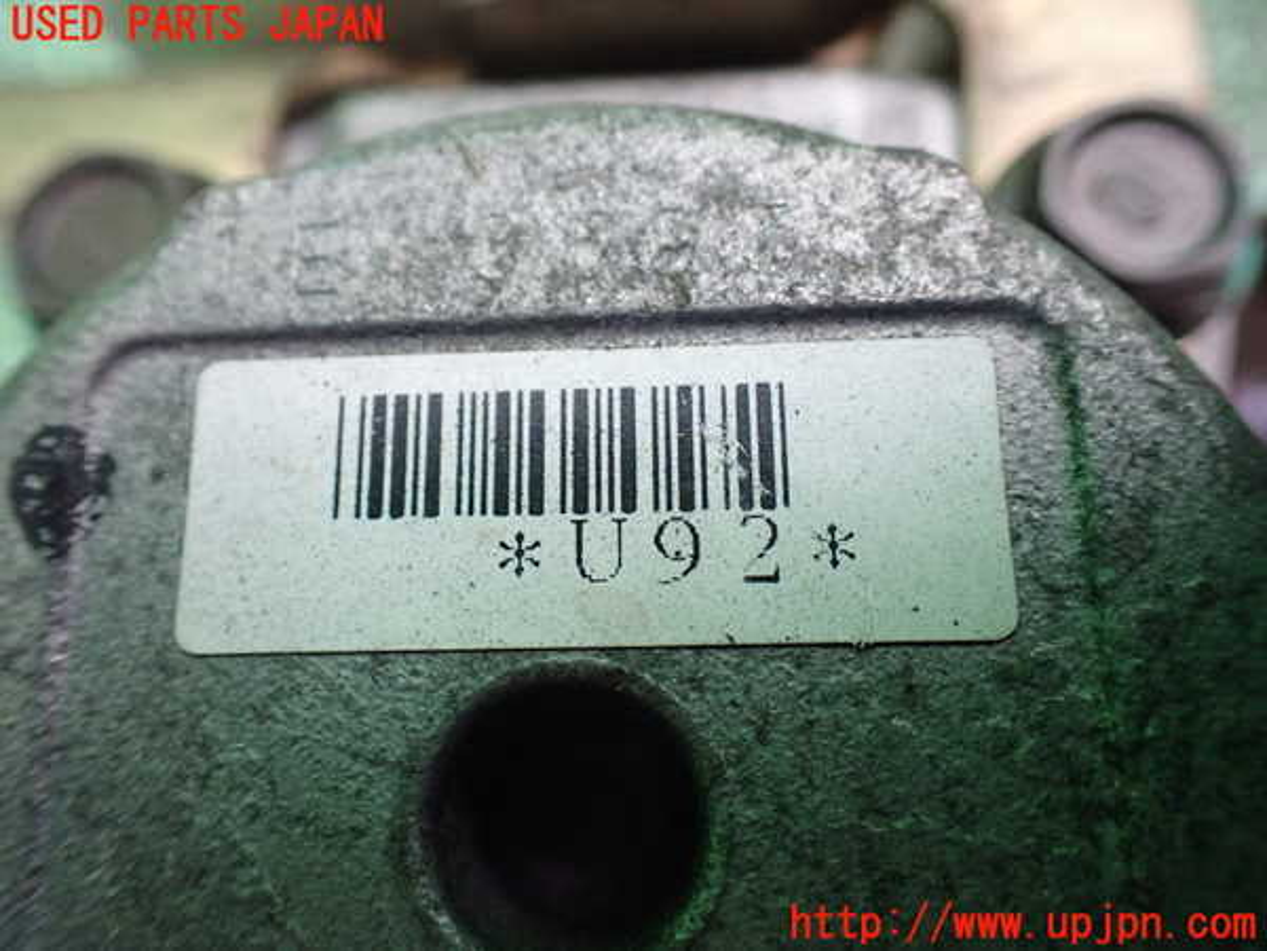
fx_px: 1098
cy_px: 476
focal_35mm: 30
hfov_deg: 60.0
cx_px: 634
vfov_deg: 46.8
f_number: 2.3
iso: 800
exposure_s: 1/40
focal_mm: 5.4
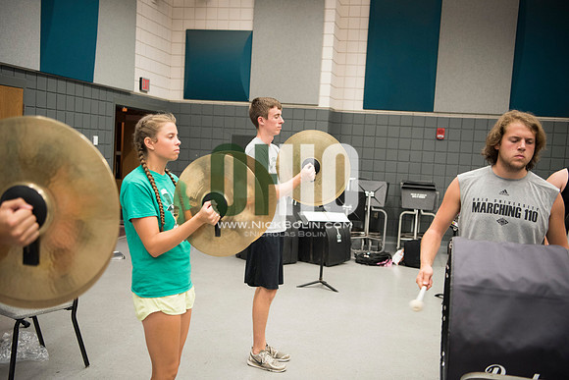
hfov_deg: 48.4
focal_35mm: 40
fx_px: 632
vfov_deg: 33.4
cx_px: 284
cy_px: 190
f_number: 2.8
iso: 1250
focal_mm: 40
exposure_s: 1/160
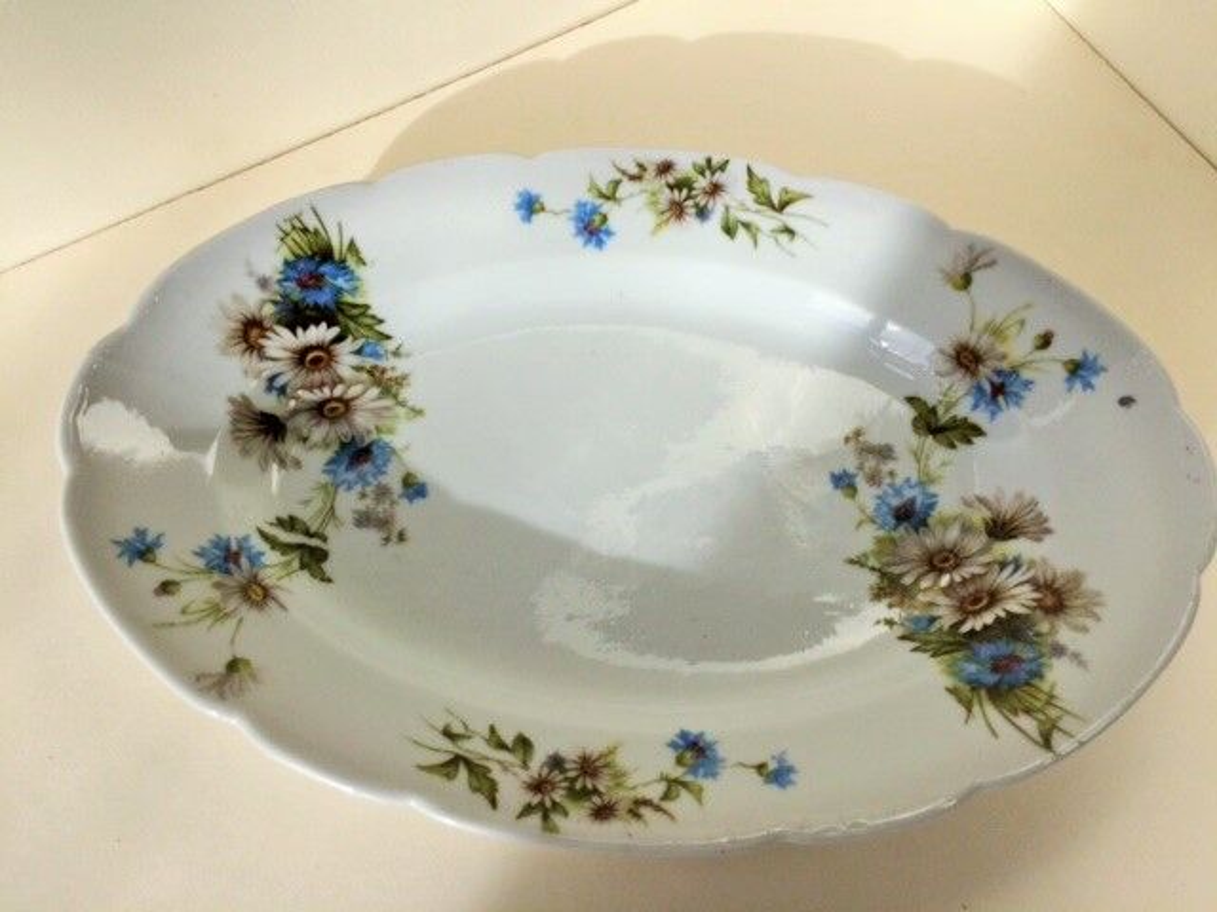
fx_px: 1020
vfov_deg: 48.2
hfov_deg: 61.7
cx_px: 608
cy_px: 456
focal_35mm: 29
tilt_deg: -65.6
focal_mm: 4.15
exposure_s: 1/933
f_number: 2.2
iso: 32
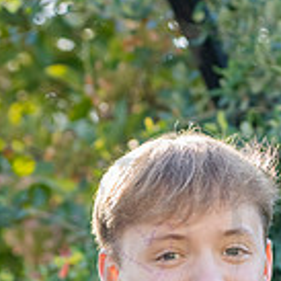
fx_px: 2048
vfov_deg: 7.7
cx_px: 152
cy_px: 431
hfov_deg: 7.8
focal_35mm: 223
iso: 800
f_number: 5
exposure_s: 1/320
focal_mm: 80
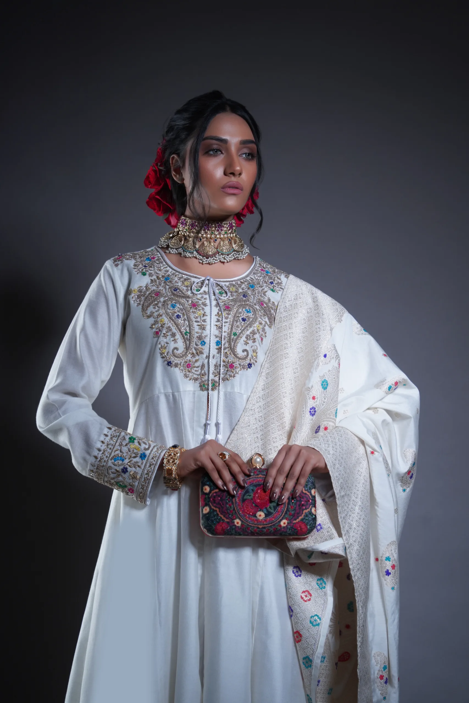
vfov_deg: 22.1
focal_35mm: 92
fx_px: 1797
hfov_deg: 14.9
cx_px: 234
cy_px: 352
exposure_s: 1/160
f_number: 4.5
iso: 400
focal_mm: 92
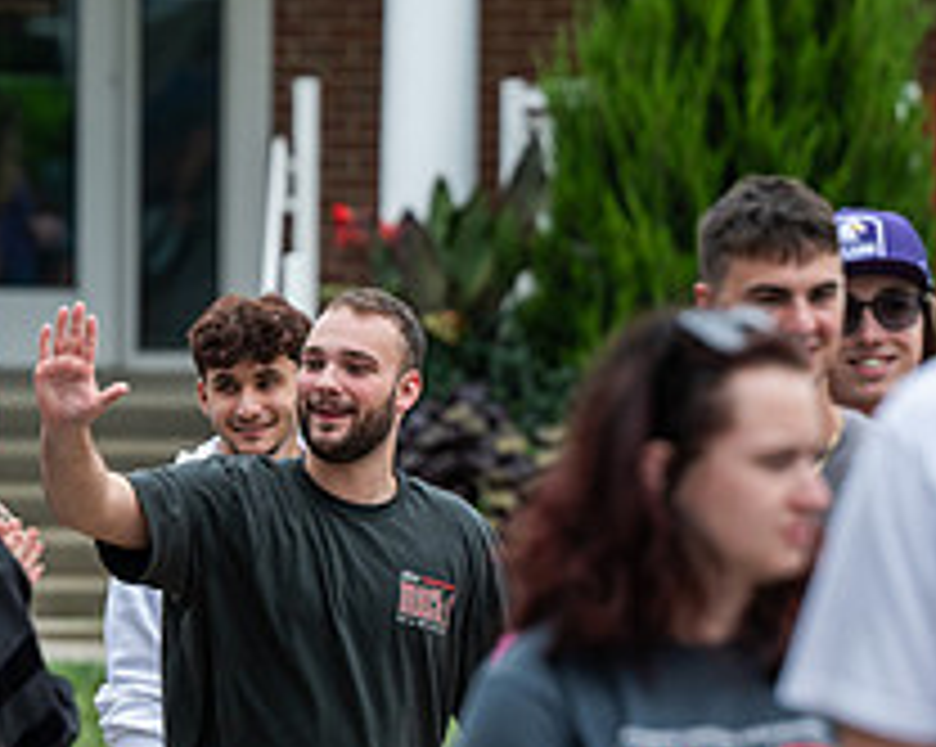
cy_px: 533
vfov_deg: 3.9
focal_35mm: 393
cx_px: 68
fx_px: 10877
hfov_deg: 4.9
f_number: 3.5
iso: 400
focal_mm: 150
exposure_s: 1/800
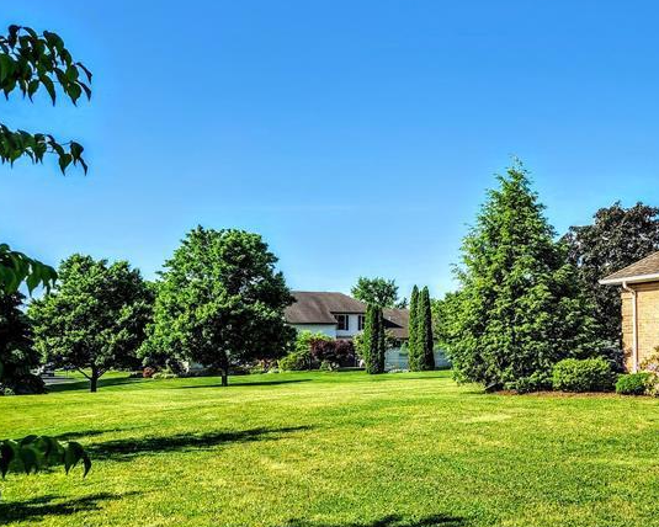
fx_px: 839
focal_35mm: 43
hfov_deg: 40.1
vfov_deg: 34.8
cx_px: 576
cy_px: 304
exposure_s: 1/1129
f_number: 1.8
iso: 20
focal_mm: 5.4
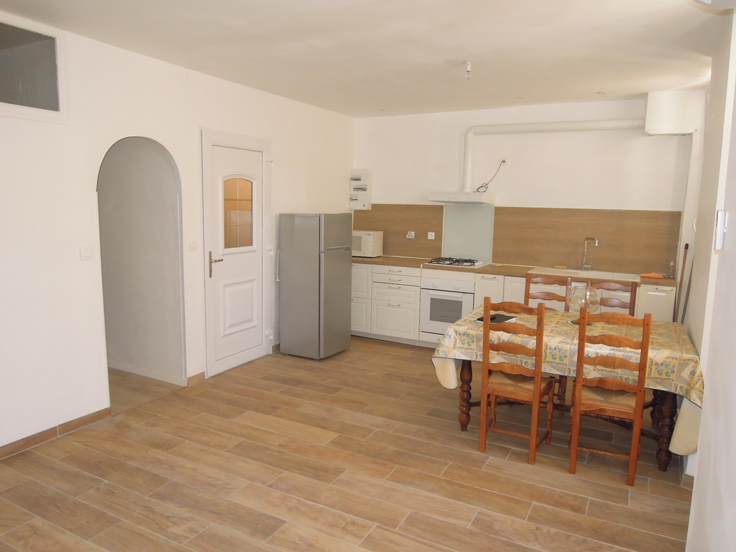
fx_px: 510
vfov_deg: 56.8
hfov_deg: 71.6
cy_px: 276
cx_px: 368
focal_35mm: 24
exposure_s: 1/40
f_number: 2.8
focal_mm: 4.3
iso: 180
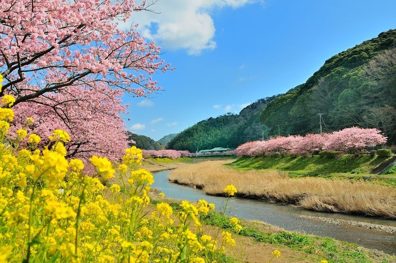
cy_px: 132
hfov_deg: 57.3
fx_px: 362
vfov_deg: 39.9
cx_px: 198
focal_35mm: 33
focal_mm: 22
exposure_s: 1/500
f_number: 10
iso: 200
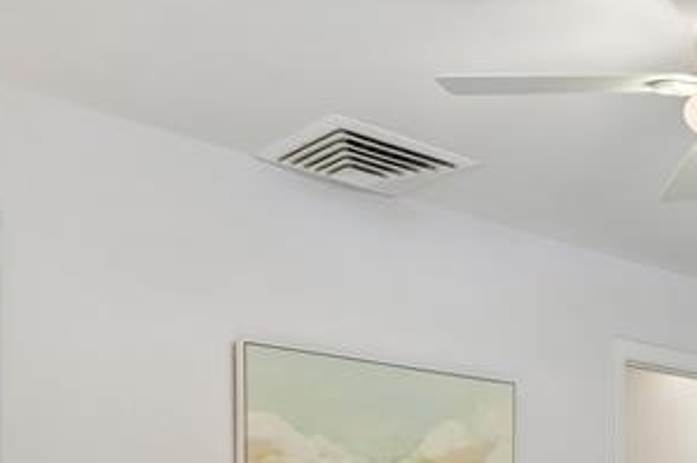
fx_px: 1064
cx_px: 791
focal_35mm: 55
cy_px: 596
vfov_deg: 22.1
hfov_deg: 31.6
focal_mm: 16
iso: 400
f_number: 8
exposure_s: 1/20
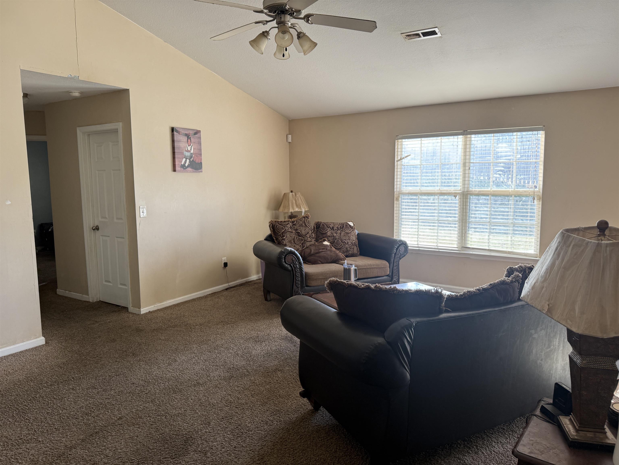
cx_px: 310
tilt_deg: -4.6
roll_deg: +0.3
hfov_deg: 71.6
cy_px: 232
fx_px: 429
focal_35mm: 24
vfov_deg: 56.8
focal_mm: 6.76
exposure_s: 1/121
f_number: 1.78
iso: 80
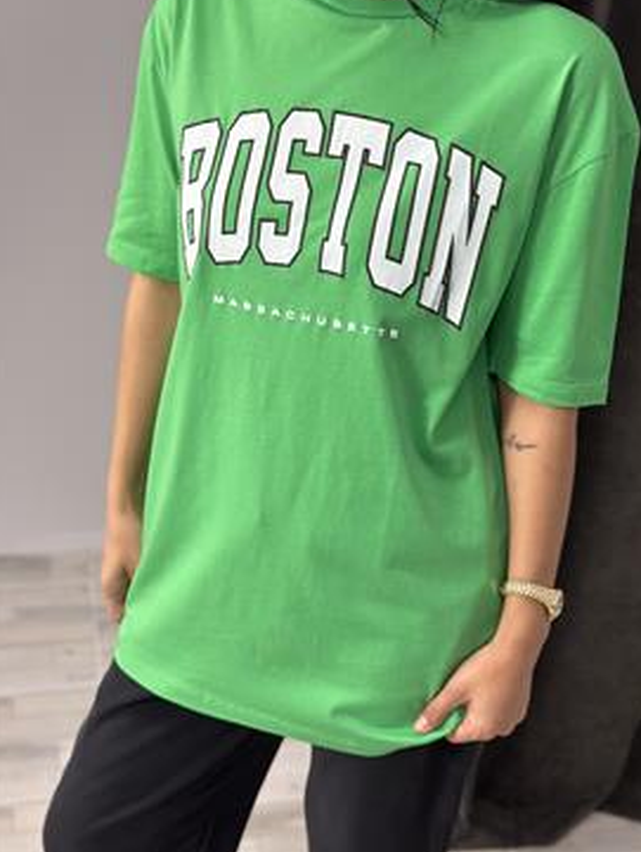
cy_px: 413
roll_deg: -4.3
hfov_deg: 26.6
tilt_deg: -22.9
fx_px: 1355
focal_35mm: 55
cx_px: 355
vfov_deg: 34.9
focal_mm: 6.86
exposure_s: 1/100
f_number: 1.78
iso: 100
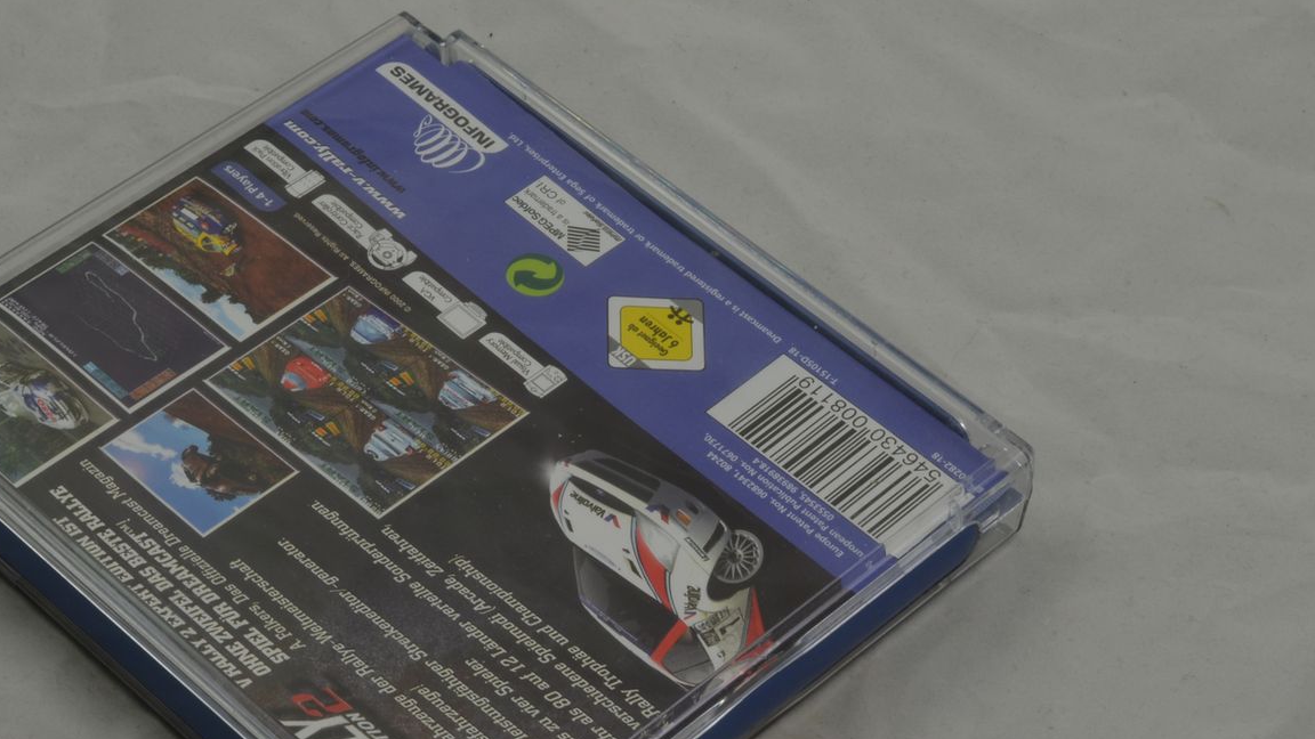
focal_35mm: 98
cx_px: 535
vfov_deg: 12.3
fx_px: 3417
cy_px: 448
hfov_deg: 21.8
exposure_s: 1/3
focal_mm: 40
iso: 100
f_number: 20
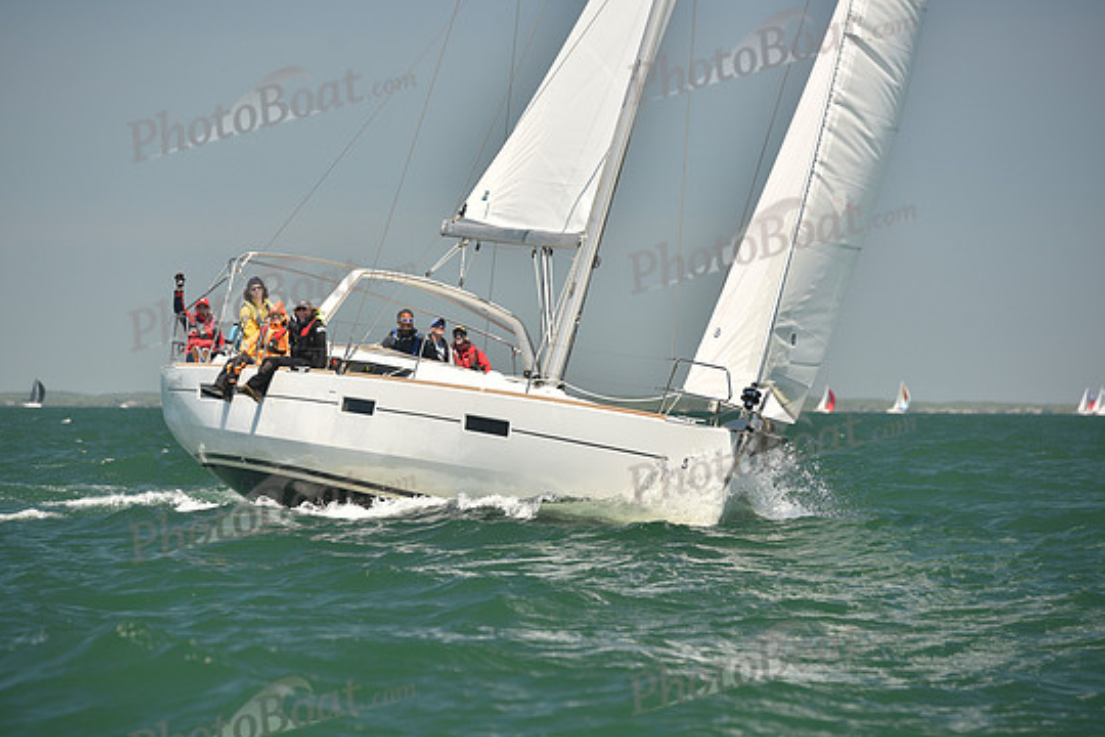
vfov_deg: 7.3
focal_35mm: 188
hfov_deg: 10.9
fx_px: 5770
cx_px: 524
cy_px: 376
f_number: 5
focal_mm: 175
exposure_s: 1/800
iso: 250
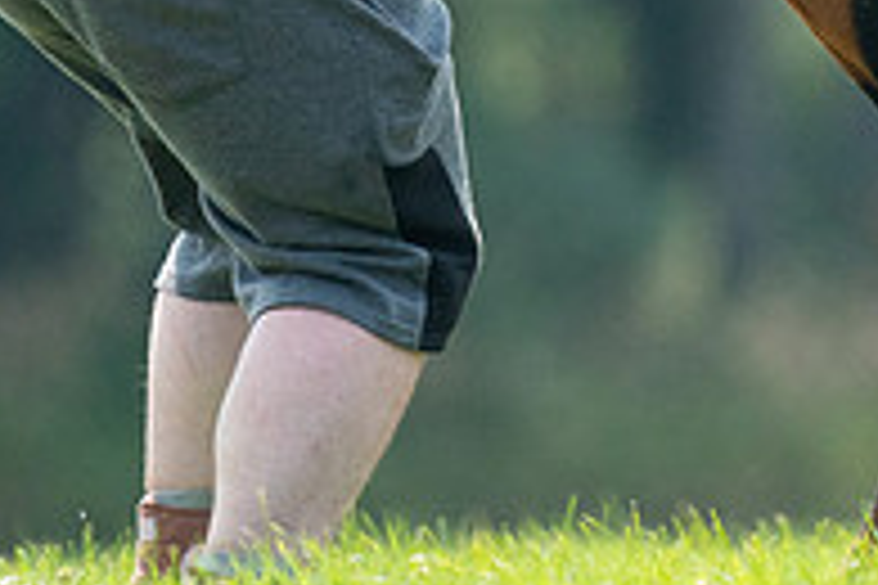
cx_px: 711
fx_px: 43141
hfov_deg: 1.2
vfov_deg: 0.8
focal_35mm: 1769
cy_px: -218
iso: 4000
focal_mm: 594
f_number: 6.3
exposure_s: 1/4000
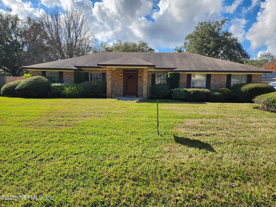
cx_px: 138
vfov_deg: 58.9
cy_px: 104
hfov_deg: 73.9
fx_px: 183
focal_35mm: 23
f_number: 1.8
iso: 20
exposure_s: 1/1686
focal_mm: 5.4
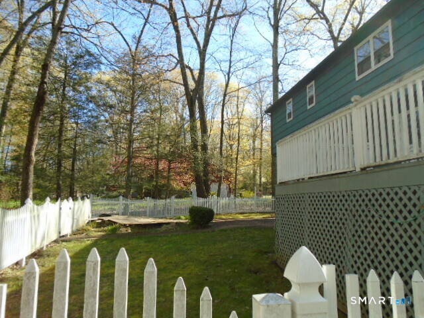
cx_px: 212
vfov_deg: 53.1
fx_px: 318
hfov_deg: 67.3
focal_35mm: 26
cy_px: 159
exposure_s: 1/320
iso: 100
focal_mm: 4.6
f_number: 3.2
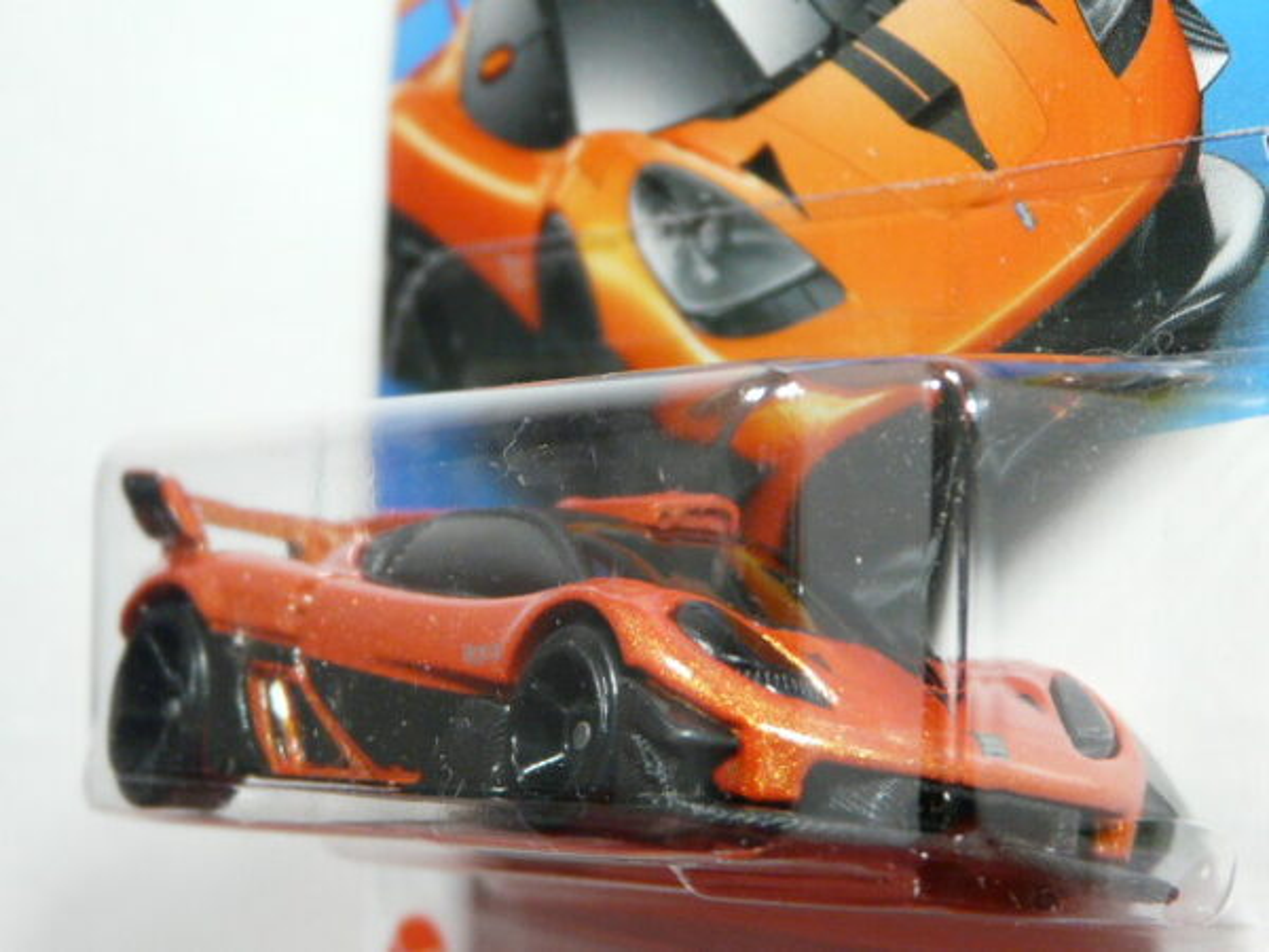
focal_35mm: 113
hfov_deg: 17.4
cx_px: 634
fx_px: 4143
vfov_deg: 13.1
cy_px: 476
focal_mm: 11.7
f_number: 3.2
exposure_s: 1/50
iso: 200
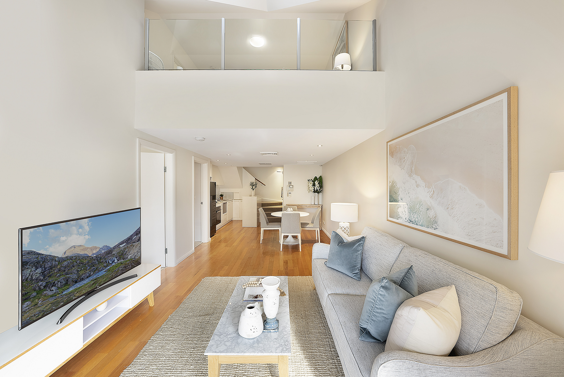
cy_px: 188
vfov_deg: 90.1
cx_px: 282
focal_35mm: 12
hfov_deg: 112.6
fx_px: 188
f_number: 10
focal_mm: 12
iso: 250
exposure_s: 1/15
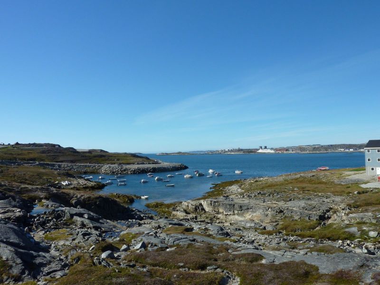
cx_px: 190
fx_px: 274
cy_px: 142
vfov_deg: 54.9
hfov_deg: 69.4
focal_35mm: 25
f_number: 5
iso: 80
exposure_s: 1/500
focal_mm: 4.1
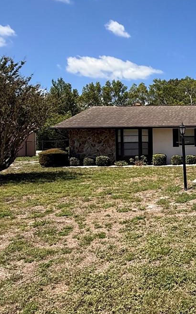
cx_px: 236
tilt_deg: +0.5
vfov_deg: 54.0
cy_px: 150
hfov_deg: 30.0
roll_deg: +0.0
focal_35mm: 36
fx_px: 308
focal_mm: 2.22
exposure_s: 1/2165
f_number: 2.2
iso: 50
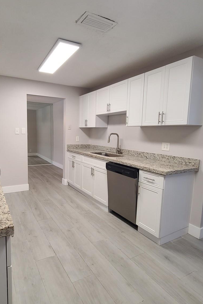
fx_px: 161
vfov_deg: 86.9
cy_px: 149
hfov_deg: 63.5
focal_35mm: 19
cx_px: 75
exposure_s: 1/60
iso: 125
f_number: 2.2
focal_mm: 2.2
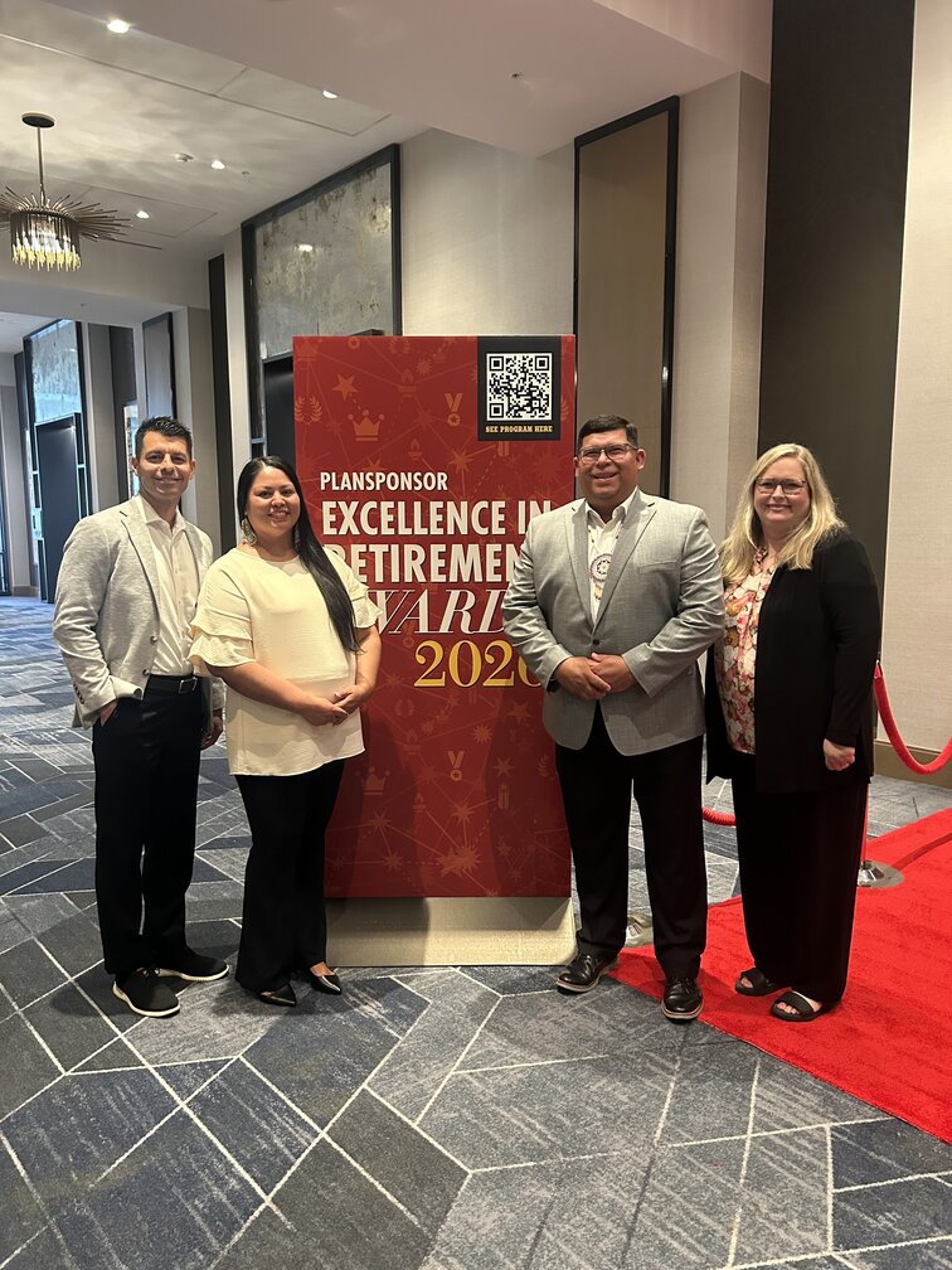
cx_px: 476
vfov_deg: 67.3
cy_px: 635
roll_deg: -1.4
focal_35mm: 26
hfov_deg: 53.1
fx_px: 953
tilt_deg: -8.1
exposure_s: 1/60
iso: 500
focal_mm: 5.7
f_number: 1.5
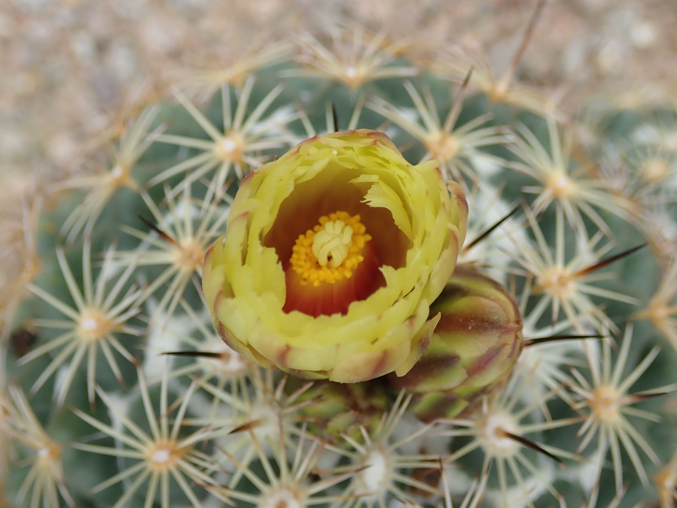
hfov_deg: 41.2
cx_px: 338
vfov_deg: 31.5
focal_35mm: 46
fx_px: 900
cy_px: 254
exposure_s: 1/200
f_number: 3.1
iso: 125
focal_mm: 8.41
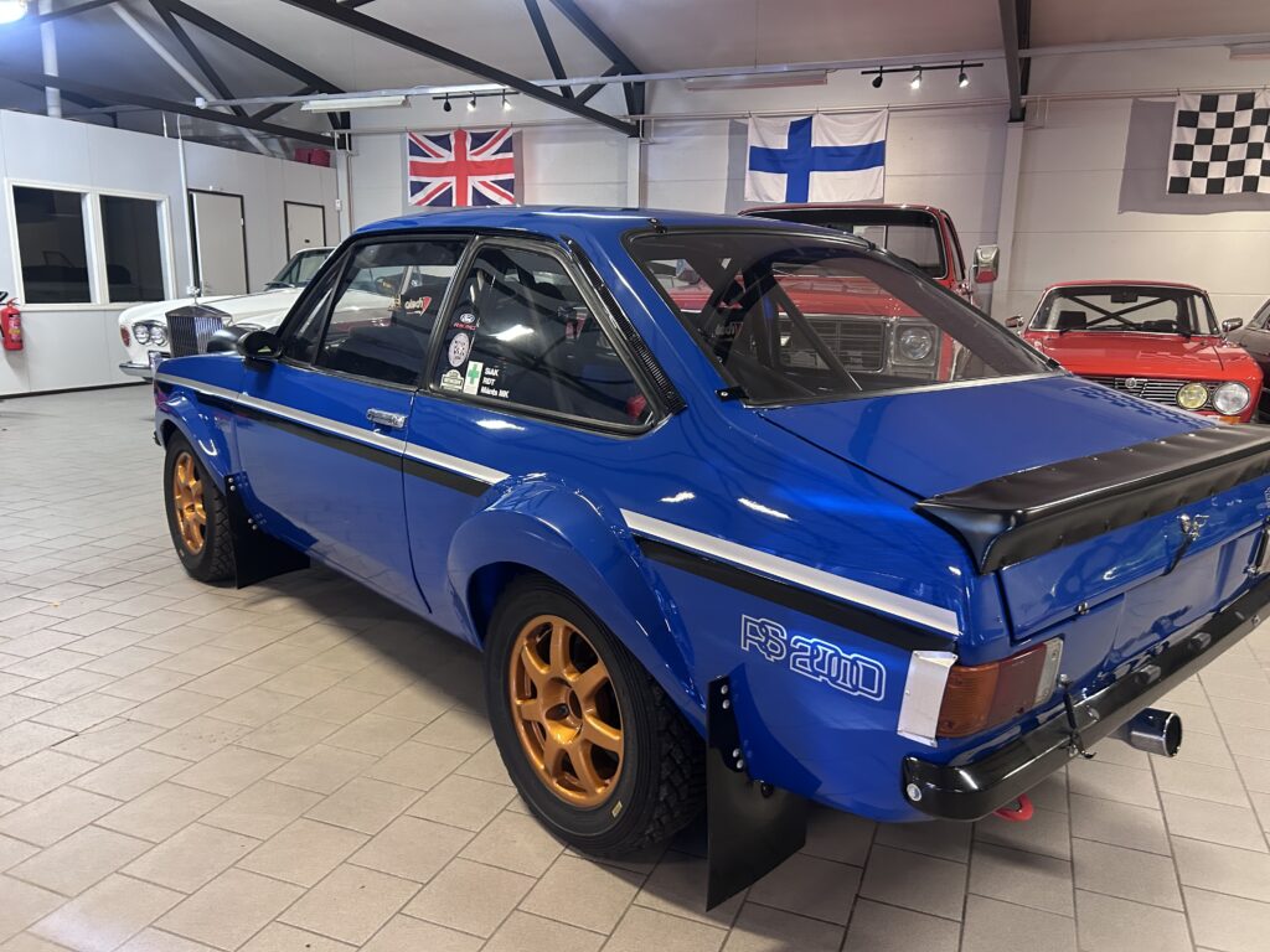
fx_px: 954
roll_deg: -1.1
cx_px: 635
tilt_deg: -10.9
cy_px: 476
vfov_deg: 53.1
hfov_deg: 67.3
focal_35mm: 26
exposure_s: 1/50
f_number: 1.5
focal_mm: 5.7
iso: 320
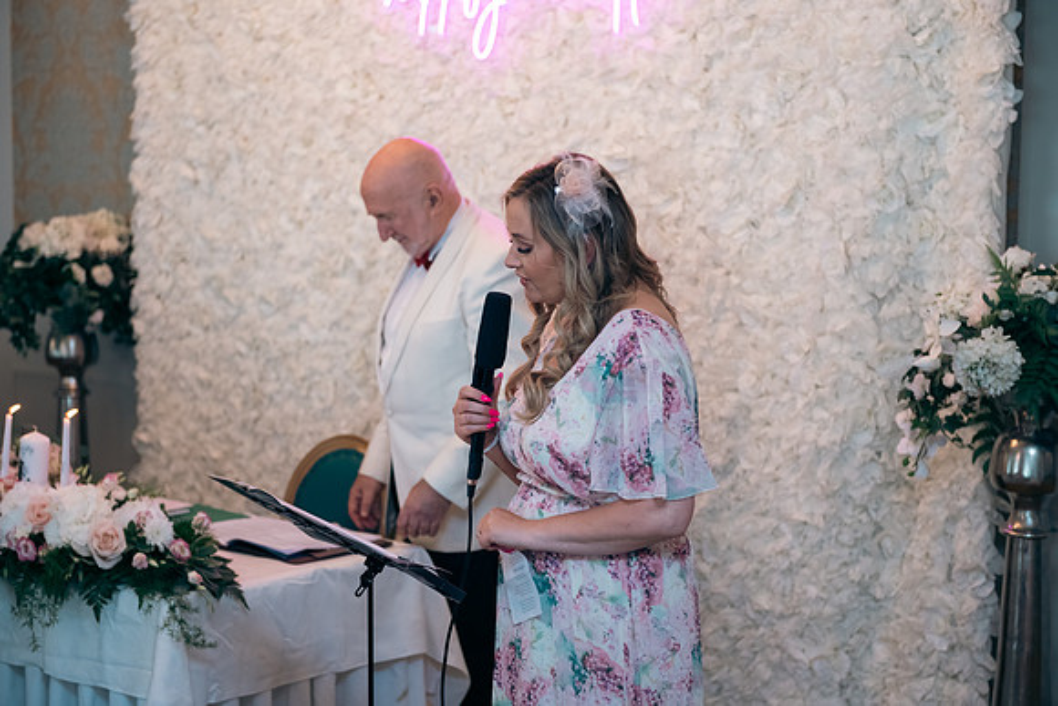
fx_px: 2058
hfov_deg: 28.8
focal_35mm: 70
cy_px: 353
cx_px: 529
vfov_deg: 19.5
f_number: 3.5
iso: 640
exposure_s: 1/160
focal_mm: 70
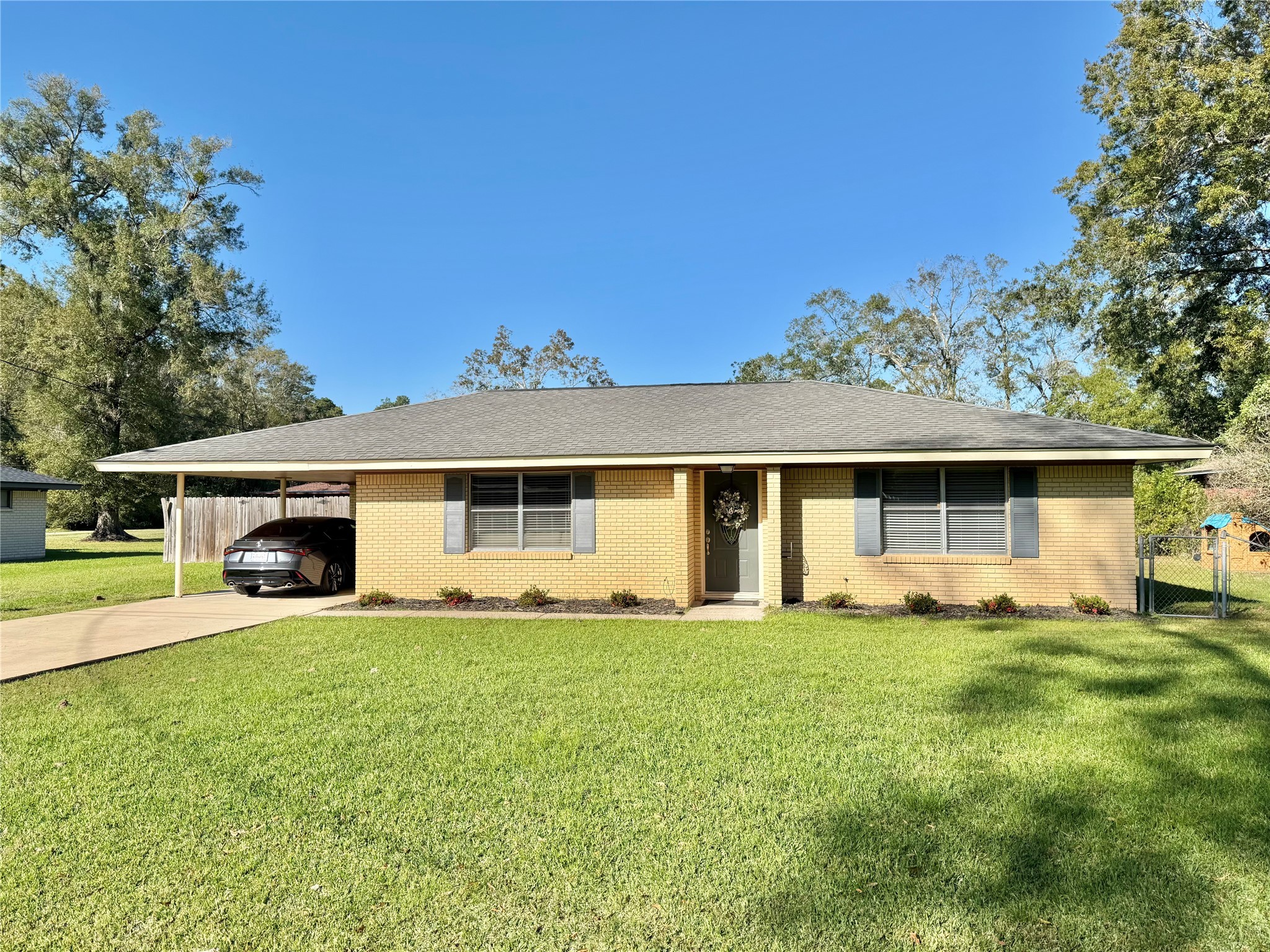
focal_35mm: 24
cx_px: 635
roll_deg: -0.2
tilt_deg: +2.5
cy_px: 476
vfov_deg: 56.8
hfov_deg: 71.6
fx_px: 881
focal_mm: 6.76
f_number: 1.78
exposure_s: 1/2801
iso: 80
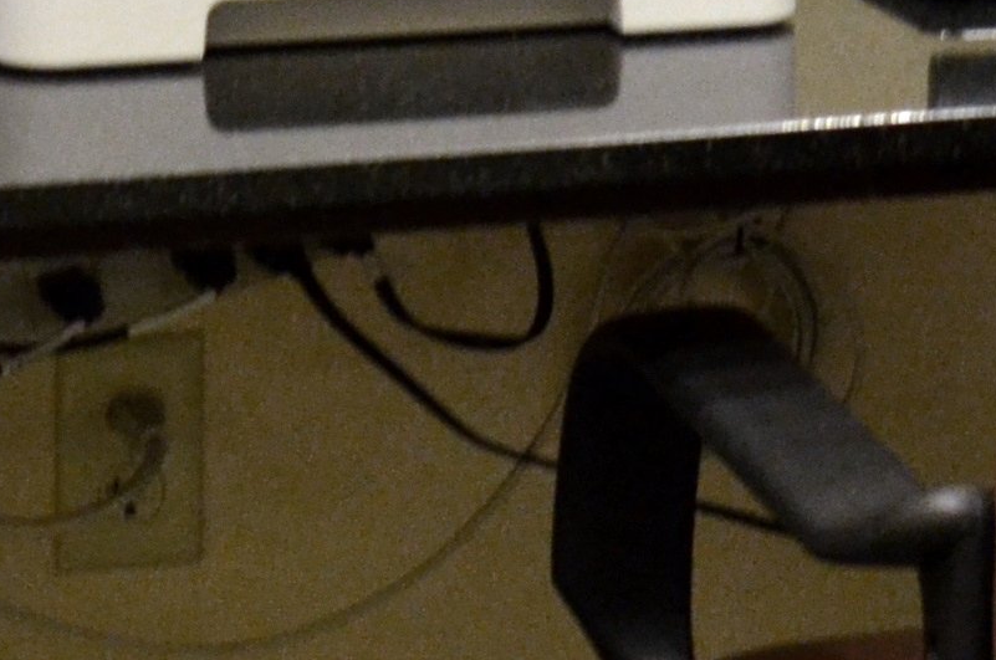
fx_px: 7900
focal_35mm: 286
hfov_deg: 7.2
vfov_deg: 4.8
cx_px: 1103
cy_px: 83
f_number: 4
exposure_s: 1/20
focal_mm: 31
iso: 1250
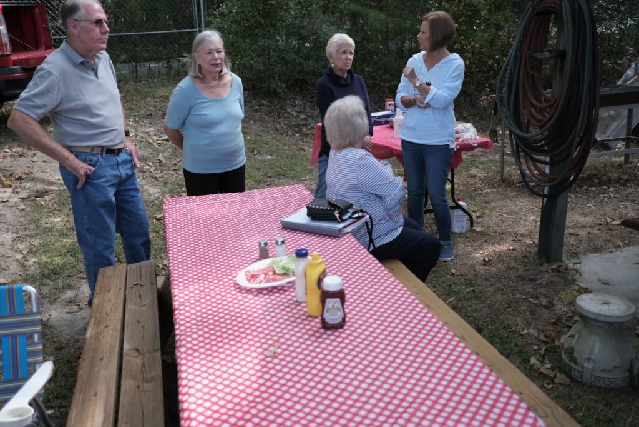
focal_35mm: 35
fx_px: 621
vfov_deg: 37.9
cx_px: 320
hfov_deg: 54.4
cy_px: 214
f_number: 2.2
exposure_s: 1/500
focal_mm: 23
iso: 160
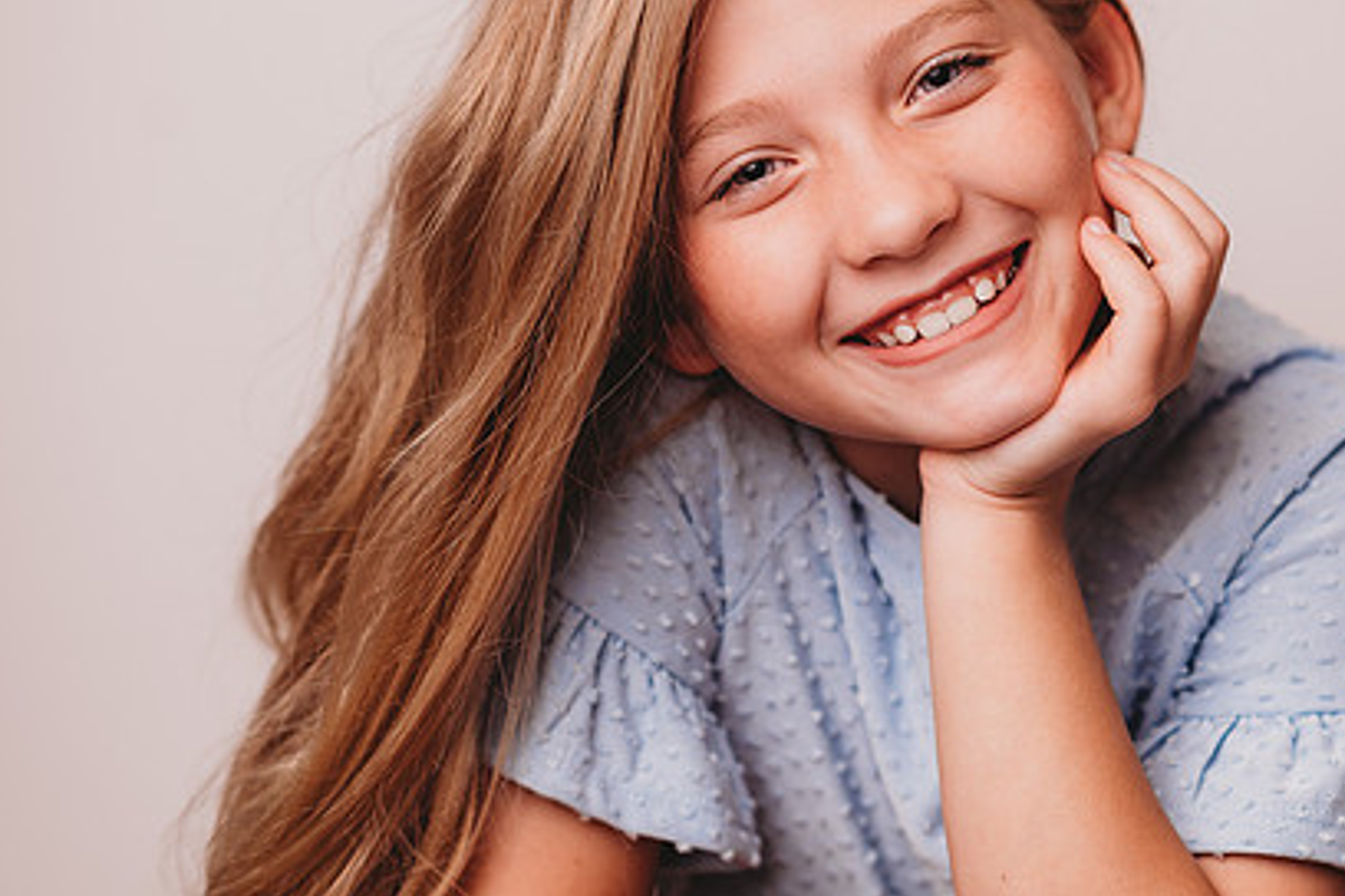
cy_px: 348
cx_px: 949
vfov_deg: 11.3
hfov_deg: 16.9
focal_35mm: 121
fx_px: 4520
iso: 100
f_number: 2.5
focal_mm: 85
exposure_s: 1/160
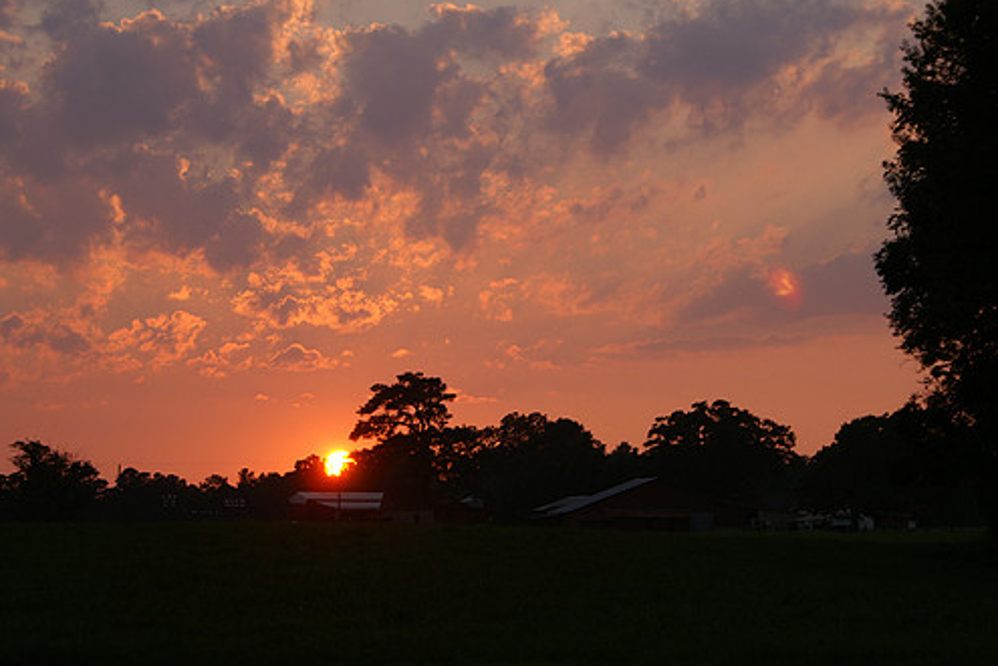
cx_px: 565
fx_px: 3410
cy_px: 329
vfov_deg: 11.1
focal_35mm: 123
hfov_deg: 16.6
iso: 100
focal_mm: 70
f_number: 7.1
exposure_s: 1/160
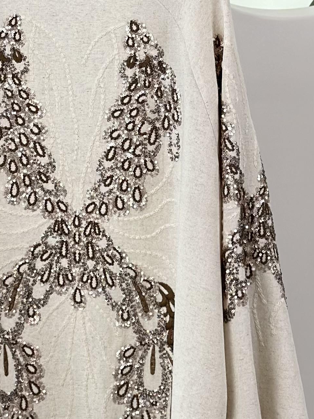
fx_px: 1814
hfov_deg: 9.9
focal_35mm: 150
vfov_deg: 13.1
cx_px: 63
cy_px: 114
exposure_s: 1/384
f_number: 1.78
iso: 80
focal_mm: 6.86
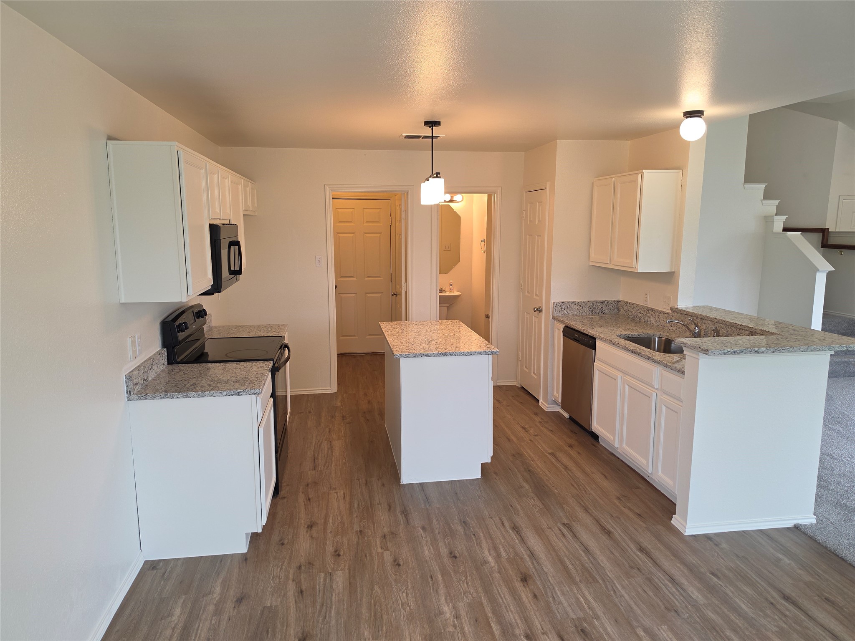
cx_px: 428
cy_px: 320
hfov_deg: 73.9
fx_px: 568
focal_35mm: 23
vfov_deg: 58.9
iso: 32
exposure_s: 1/60
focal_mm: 6.5
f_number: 1.4
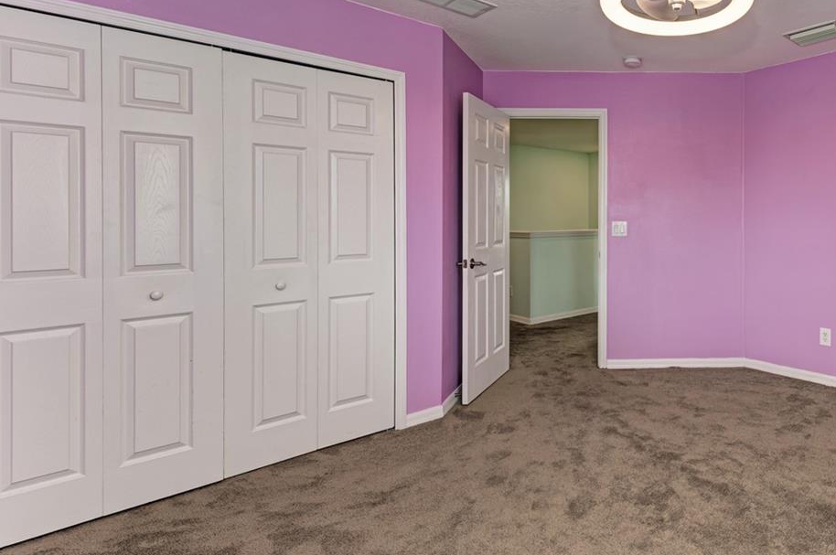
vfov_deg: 58.9
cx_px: 644
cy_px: 221
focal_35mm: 21
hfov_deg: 74.4
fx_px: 487
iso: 200
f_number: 9
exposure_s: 1/4
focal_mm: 12
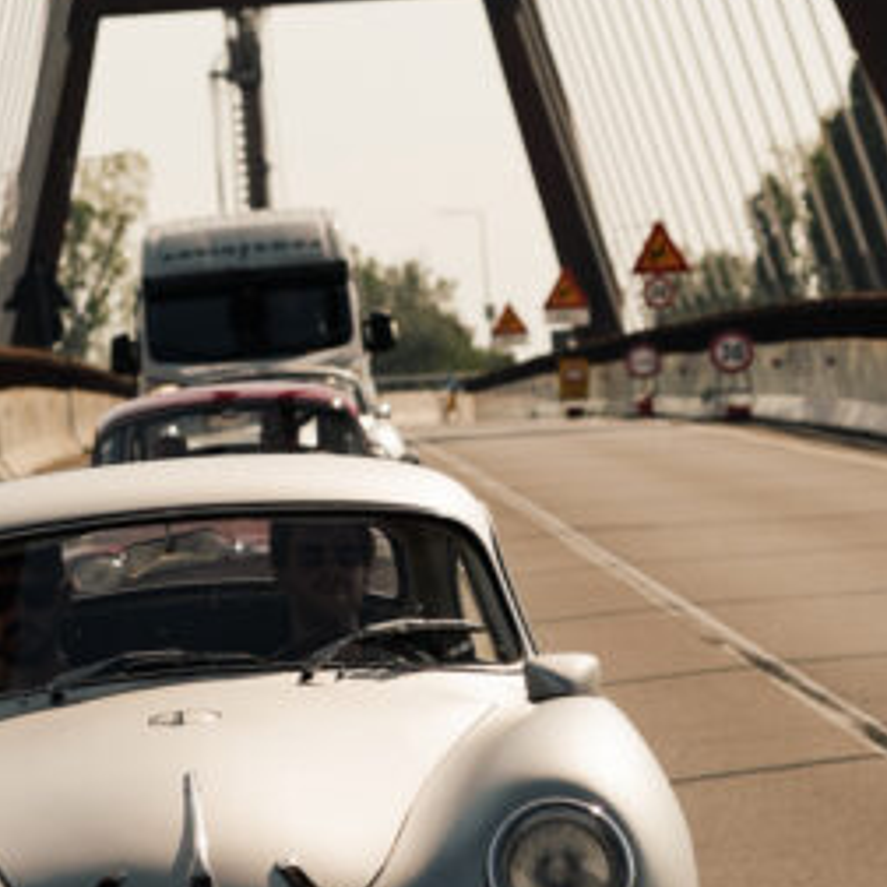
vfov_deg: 5.7
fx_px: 8900
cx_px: -136
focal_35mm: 307
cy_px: -151
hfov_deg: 5.7
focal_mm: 65
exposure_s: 1/800
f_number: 4
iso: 100
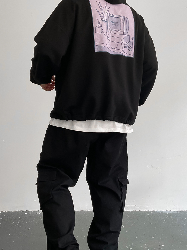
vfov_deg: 43.9
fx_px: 310
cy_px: 122
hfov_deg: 33.5
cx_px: 109
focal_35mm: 43
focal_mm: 3
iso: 50
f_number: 1.8
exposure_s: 1/120
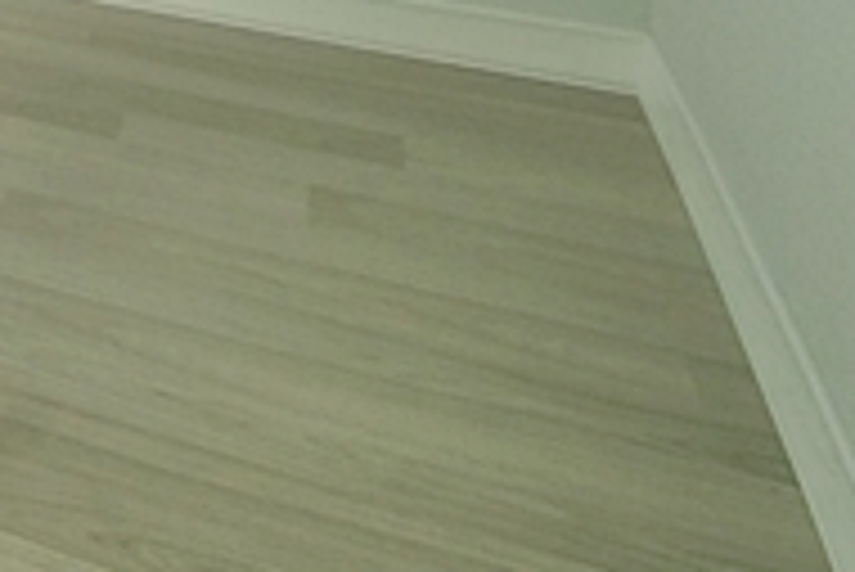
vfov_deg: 16.5
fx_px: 1497
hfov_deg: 19.1
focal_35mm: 63
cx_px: -855
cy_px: -567
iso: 800
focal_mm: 10
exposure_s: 1/125
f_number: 9
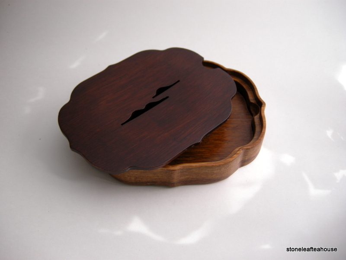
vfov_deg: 40.7
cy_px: 130
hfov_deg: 52.6
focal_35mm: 35
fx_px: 350
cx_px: 173
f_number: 2.7
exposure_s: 1/59.6
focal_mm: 7.5
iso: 78
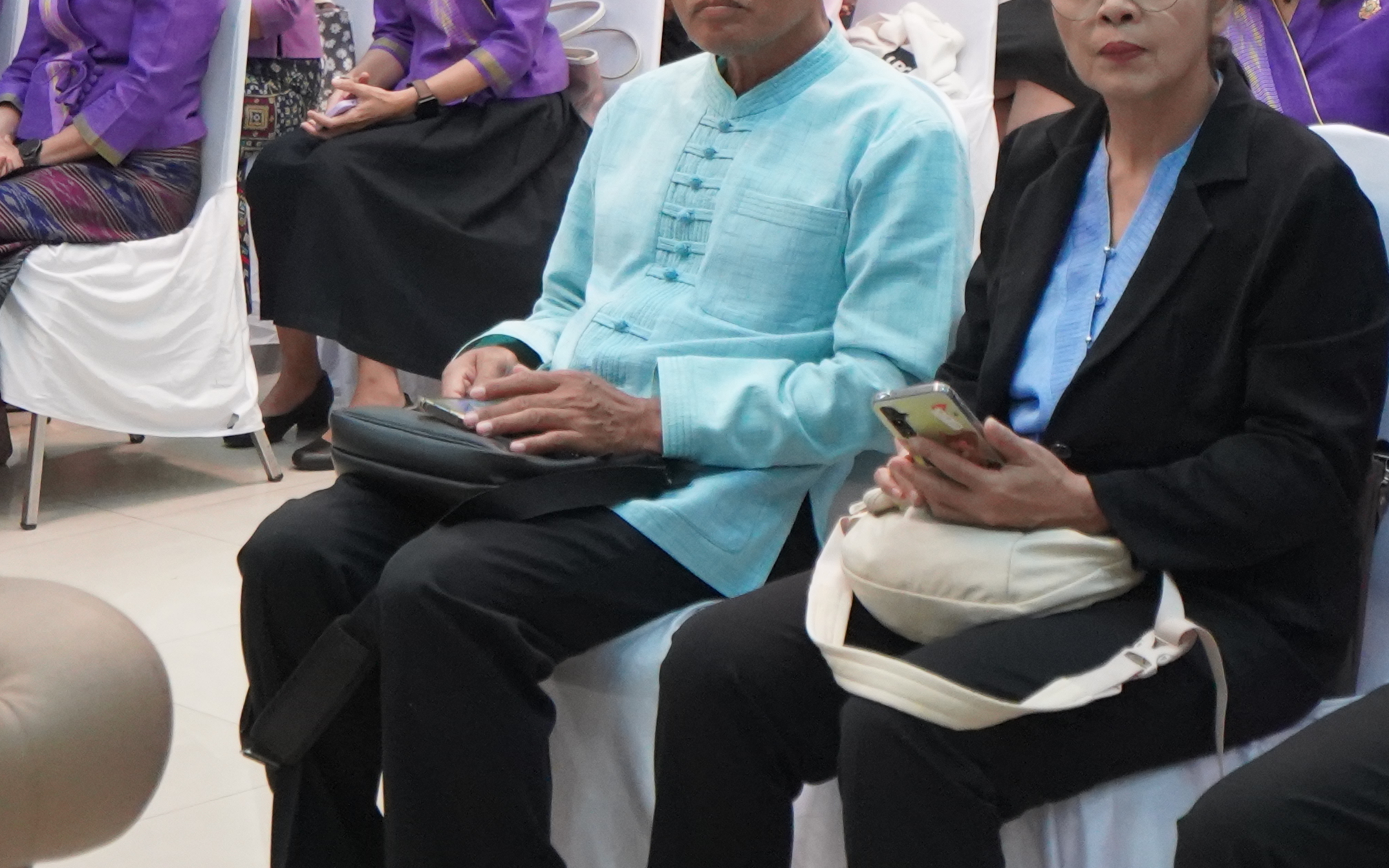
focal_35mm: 106
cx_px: 380
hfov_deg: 19.5
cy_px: -197
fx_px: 4013
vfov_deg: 12.1
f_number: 4
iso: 5000
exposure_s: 1/160
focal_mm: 35
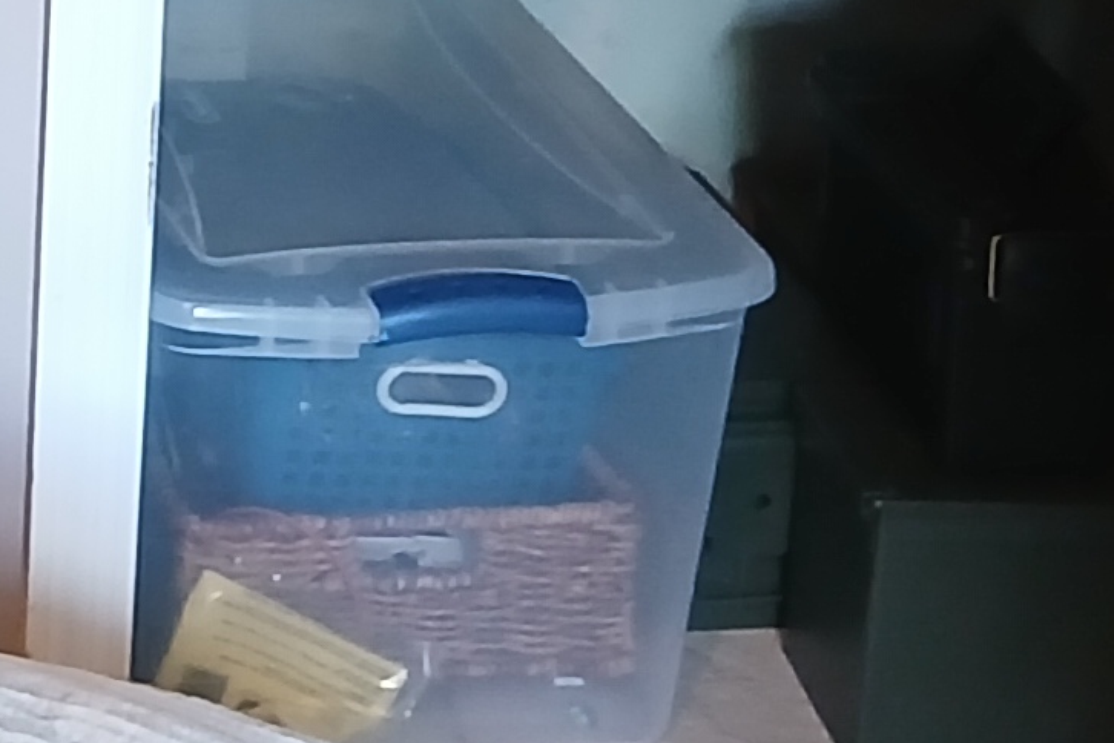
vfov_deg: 8.5
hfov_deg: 12.0
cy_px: -807
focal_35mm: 152
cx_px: -1155
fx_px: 4703
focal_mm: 3.98
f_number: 1.8
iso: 320
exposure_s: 1/24
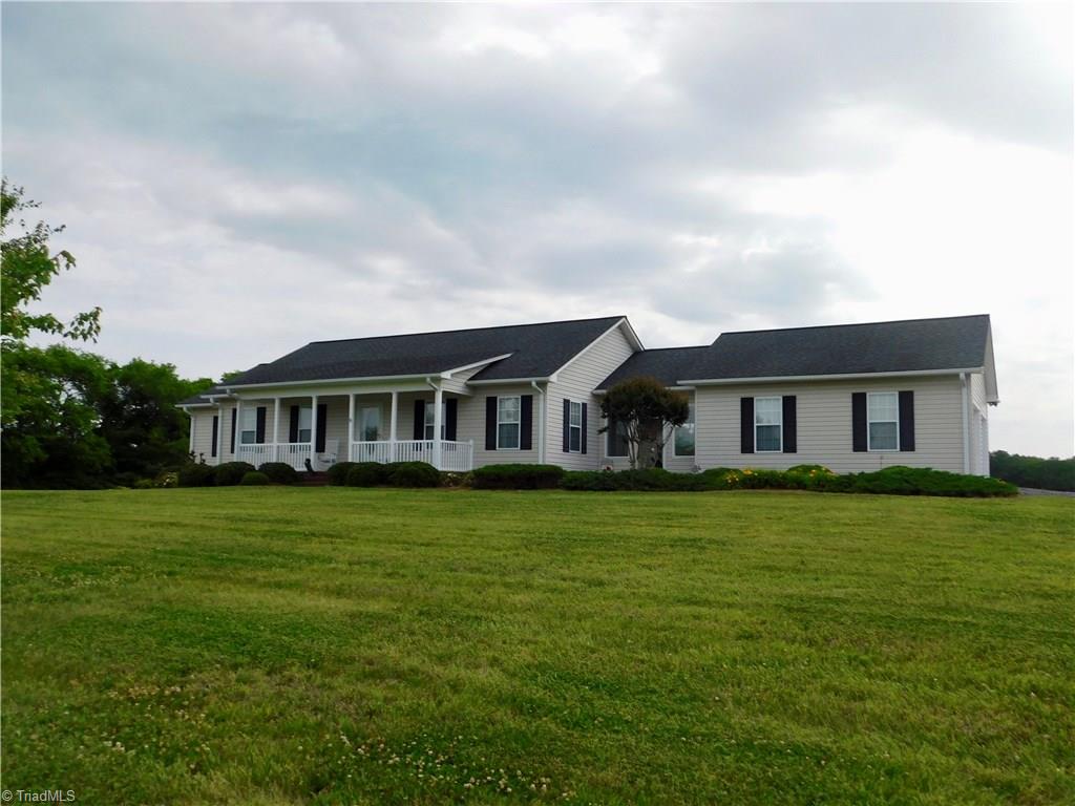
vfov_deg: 46.8
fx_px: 932
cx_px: 538
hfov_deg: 60.0
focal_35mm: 30
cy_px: 403
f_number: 6.4
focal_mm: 5.3
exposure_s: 1/500
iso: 125
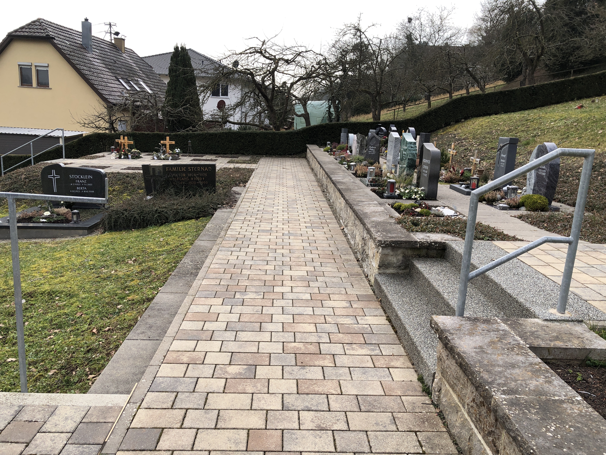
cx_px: 303
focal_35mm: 28
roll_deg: -2.2
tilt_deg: -11.9
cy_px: 228
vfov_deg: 49.7
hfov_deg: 63.4
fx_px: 490
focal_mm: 3.99
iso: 20
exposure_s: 1/631
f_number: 1.8
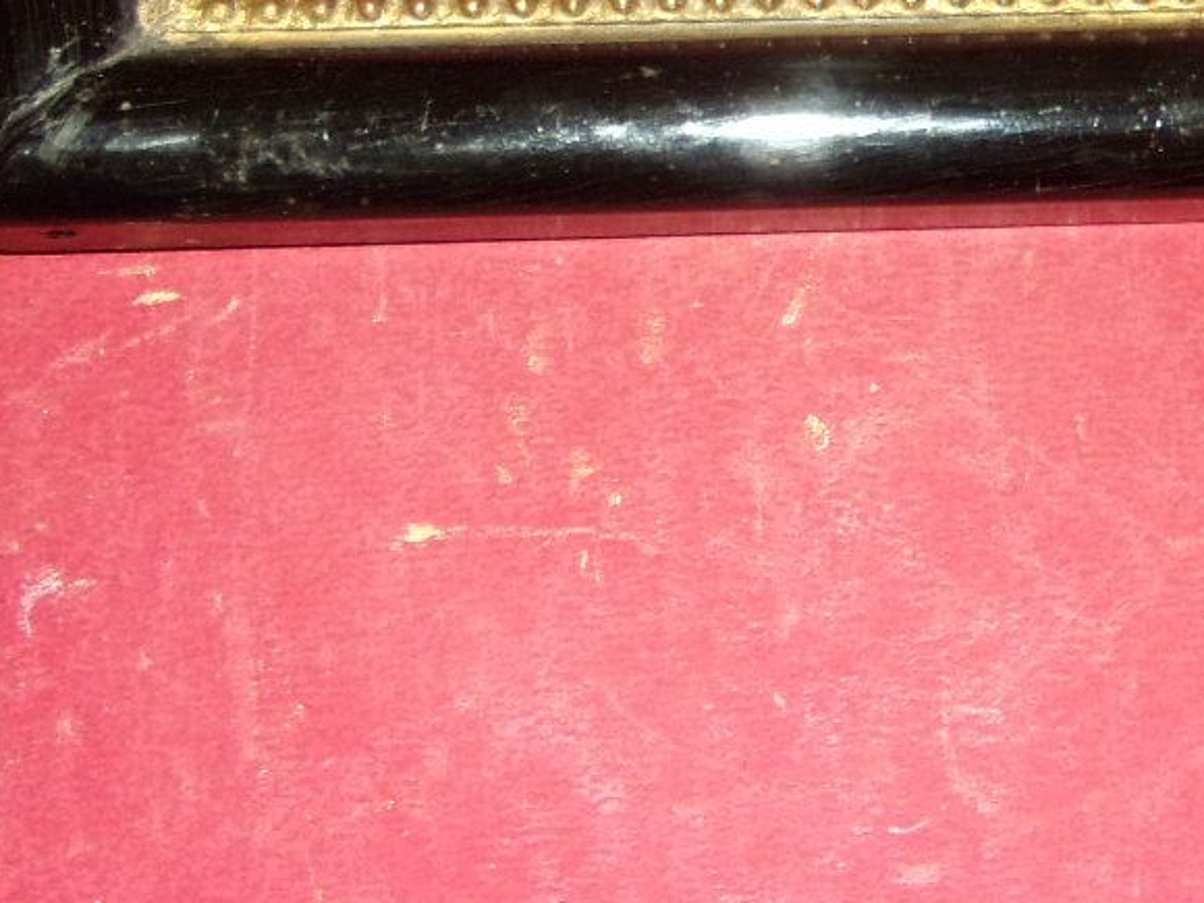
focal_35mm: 89
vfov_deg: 16.5
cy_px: 183
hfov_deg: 21.6
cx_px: 1019
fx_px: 3096
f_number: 4.1
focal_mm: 7.8
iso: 200
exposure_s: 1/34
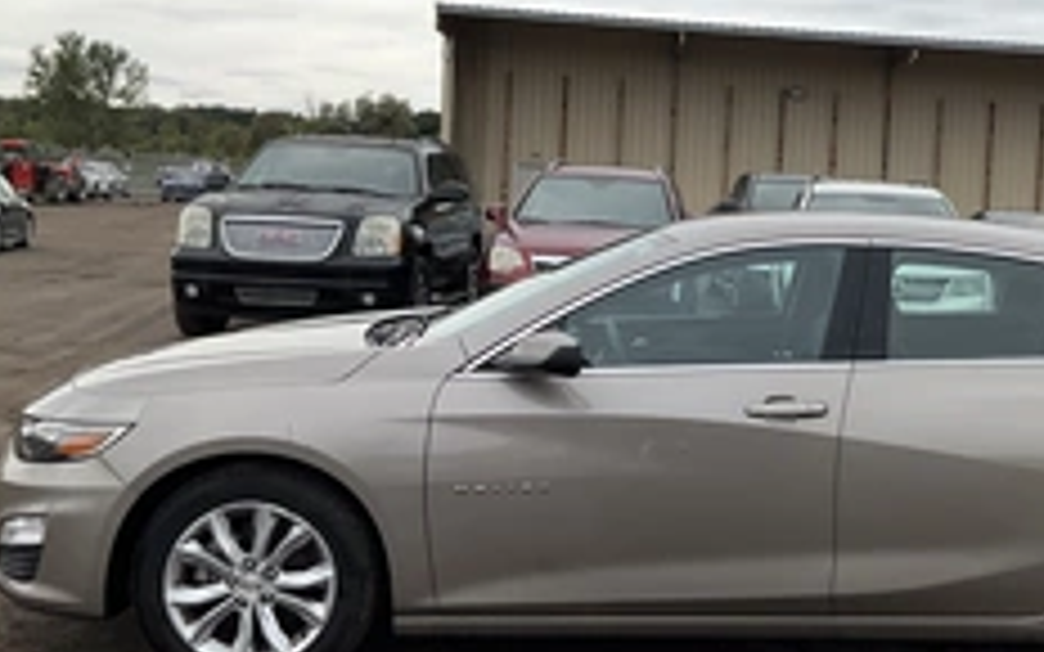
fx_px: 1508
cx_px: 801
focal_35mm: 53
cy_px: 238
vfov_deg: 24.3
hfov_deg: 37.1
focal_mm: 3
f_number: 1.8
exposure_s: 1/2320
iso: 25
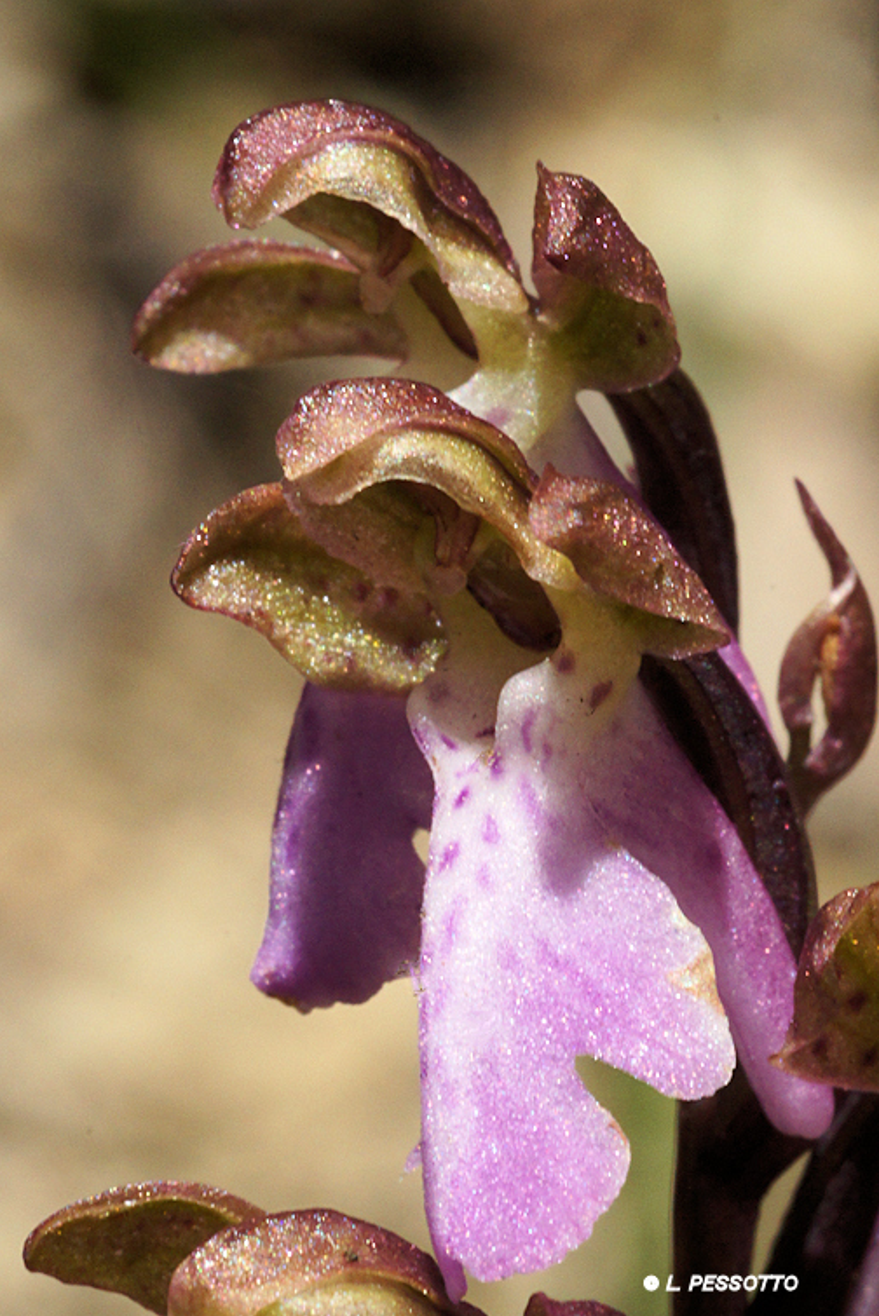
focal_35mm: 143
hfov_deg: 9.6
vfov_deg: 14.3
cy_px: 652
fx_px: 5232
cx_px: 448
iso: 800
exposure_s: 1/160
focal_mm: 90
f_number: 22
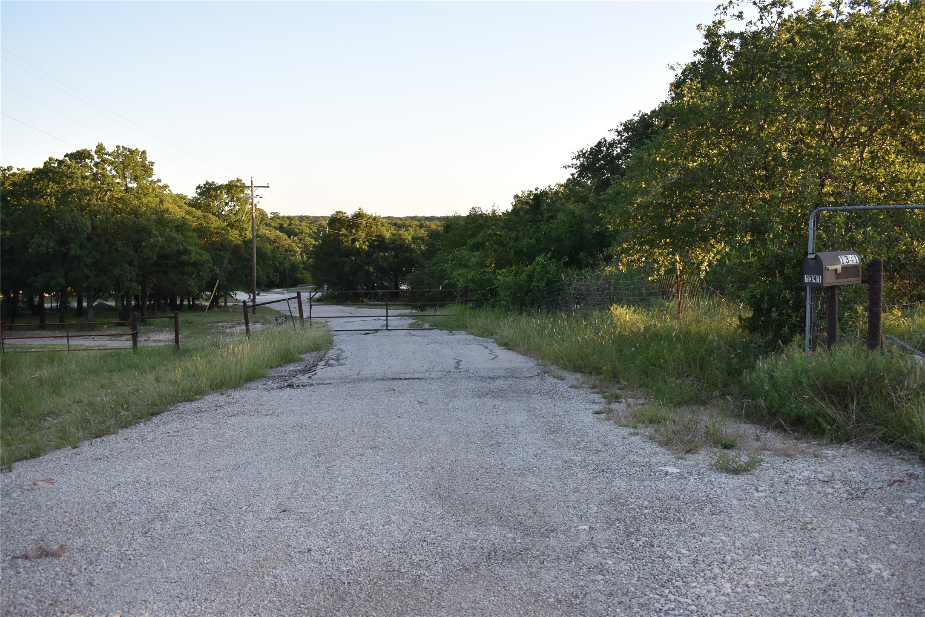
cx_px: 462
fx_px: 886
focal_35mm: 34
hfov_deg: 55.1
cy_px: 308
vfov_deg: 38.4
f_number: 5.6
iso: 360
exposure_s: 1/250
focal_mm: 23
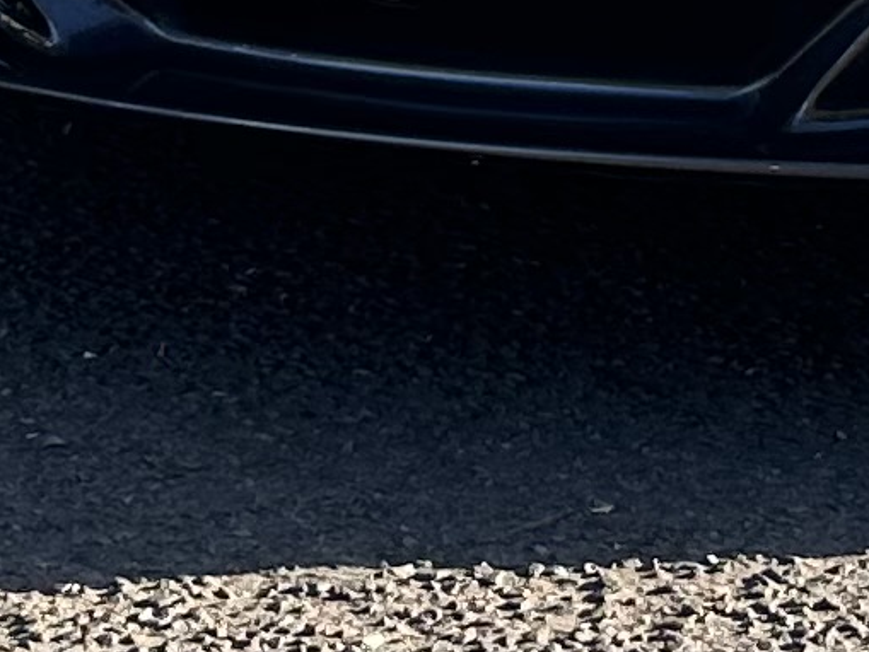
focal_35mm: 190
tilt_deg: +0.3
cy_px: -954
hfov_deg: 10.3
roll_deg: -1.4
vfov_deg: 7.3
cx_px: 1021
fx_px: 4771
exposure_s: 1/980
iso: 100
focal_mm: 6.86
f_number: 1.78
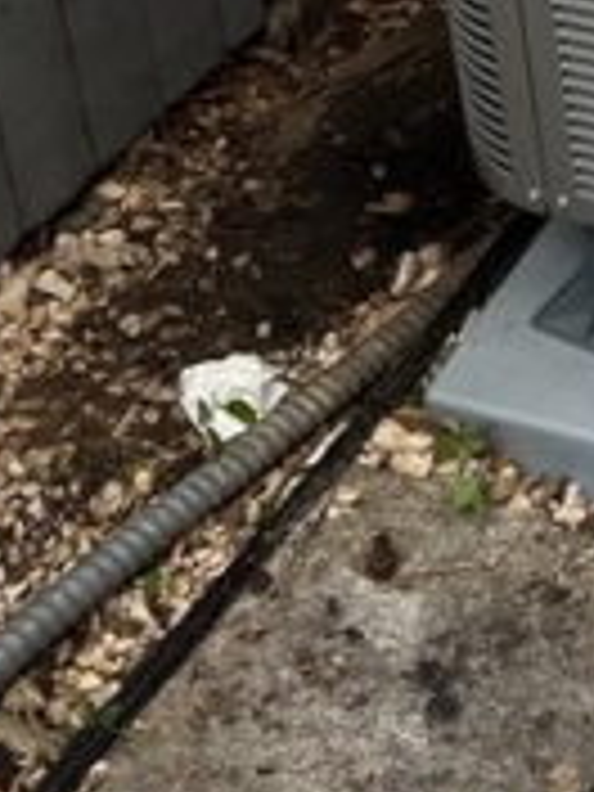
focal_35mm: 104
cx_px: 979
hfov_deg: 13.2
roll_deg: +3.5
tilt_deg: -20.0
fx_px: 2379
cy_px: -619
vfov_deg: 16.1
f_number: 1.5
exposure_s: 1/339
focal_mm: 5.7
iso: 50
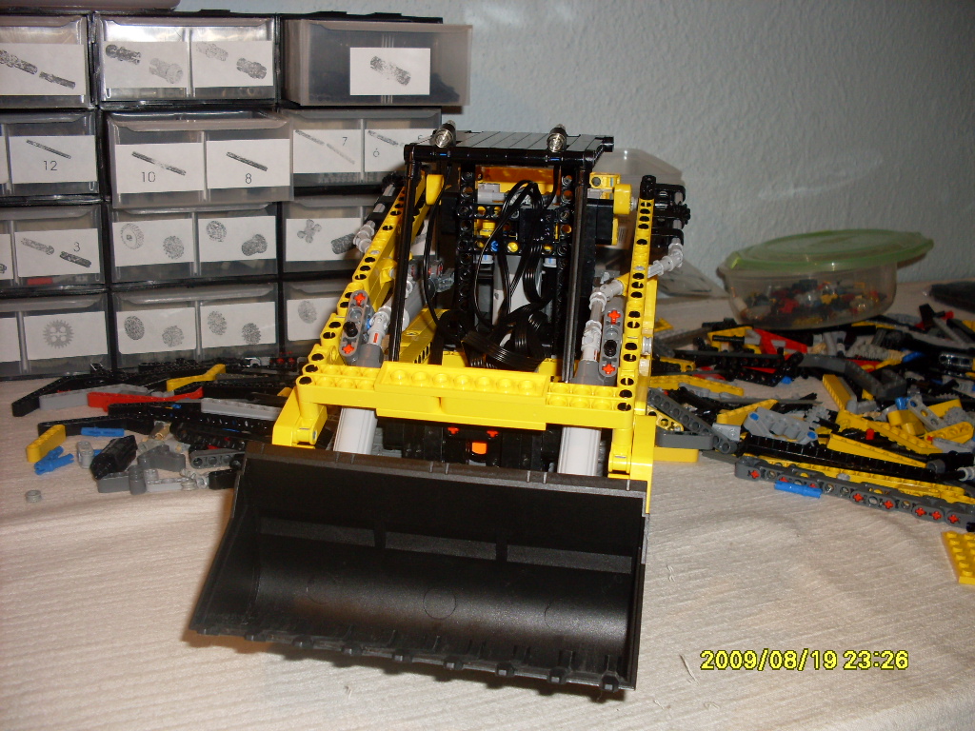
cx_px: 488
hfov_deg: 49.0
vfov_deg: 37.7
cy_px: 366
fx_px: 1070
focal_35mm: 38
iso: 100
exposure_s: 1/45
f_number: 2.8
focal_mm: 6.3
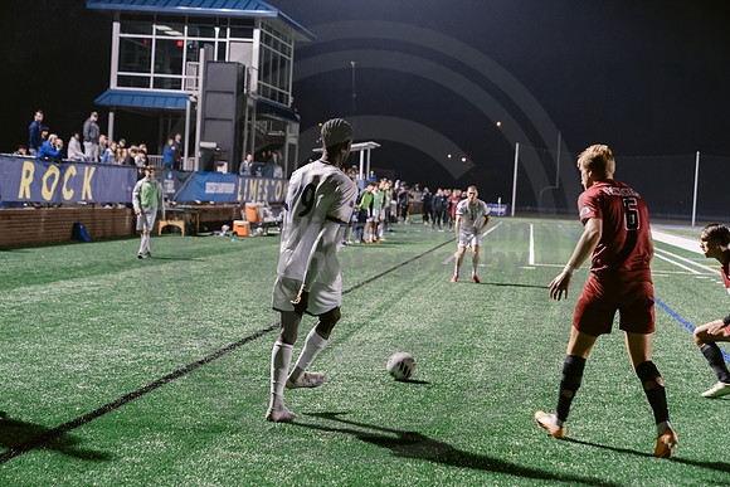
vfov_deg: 19.5
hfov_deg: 28.8
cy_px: 244
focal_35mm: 70
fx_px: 1420
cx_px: 365
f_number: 3.5
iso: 2500
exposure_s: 1/125
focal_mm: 70
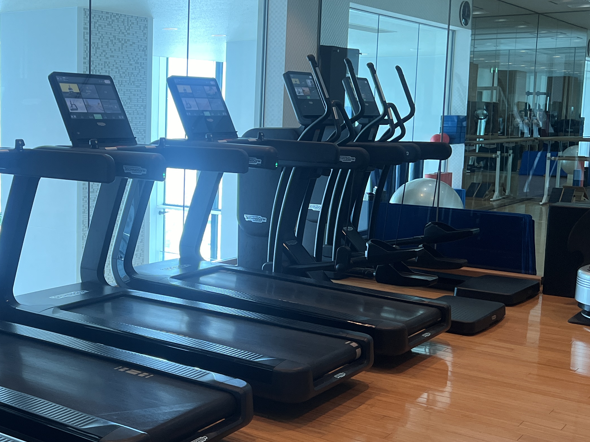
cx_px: 136
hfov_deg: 37.1
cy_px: 211
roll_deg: -1.0
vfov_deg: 29.1
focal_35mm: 50
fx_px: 852
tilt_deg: -6.4
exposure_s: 1/100
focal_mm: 5.7
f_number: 1.5
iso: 125
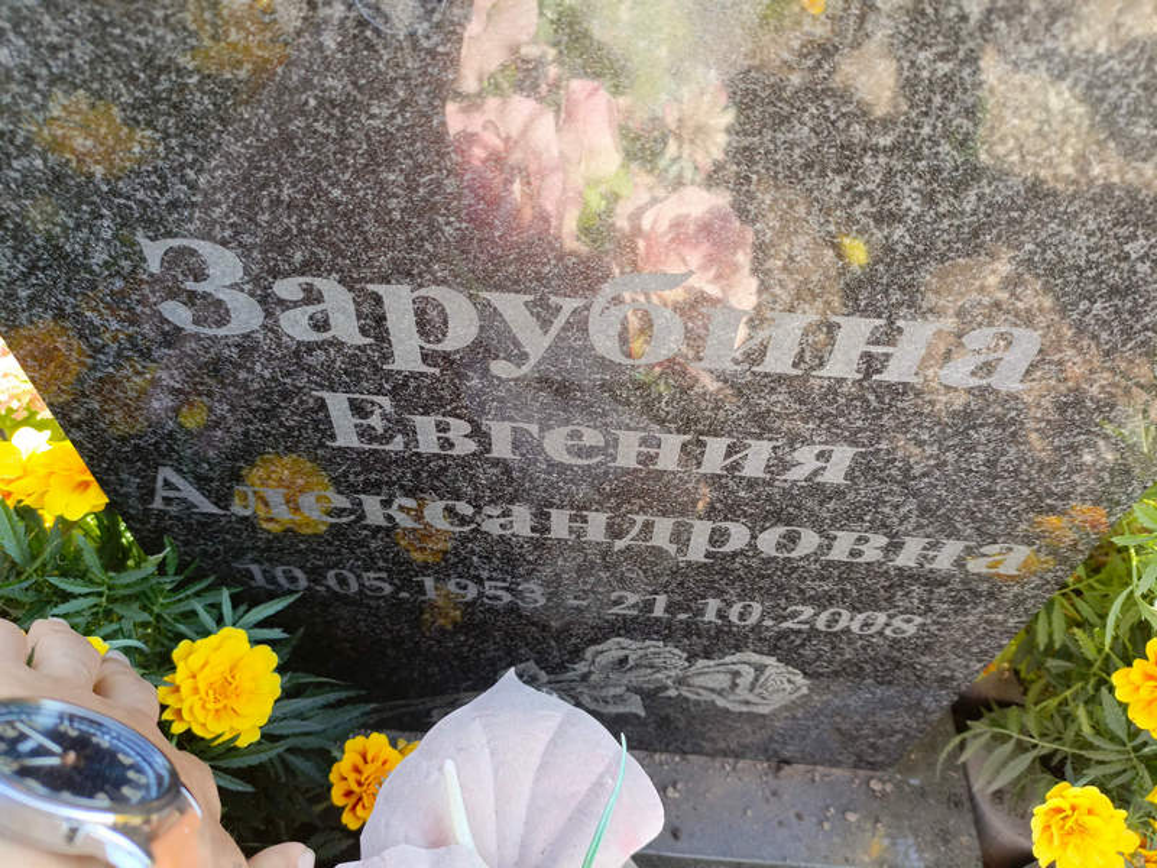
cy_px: 434
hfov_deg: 69.4
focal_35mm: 25
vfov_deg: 54.9
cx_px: 578
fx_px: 836
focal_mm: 4.76
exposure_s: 1/100
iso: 197
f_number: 1.69
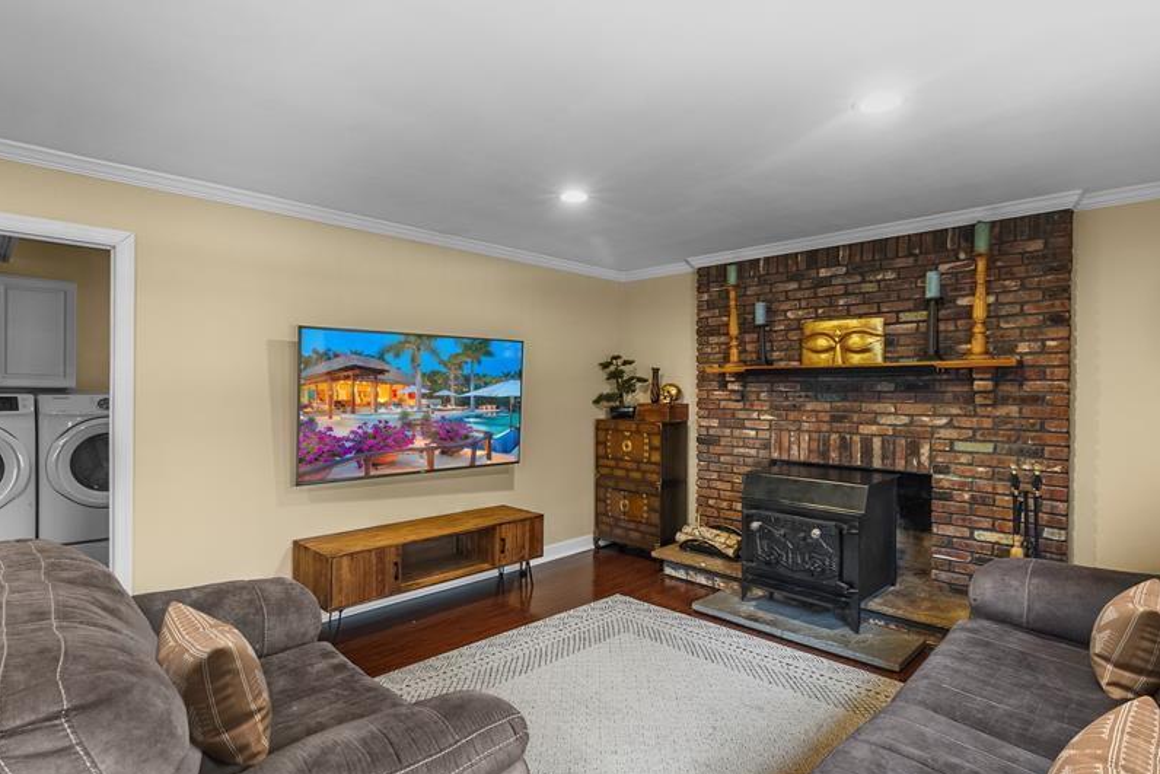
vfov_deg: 67.4
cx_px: 579
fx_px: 580
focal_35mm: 18
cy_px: 381
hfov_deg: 90.0
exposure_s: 1/2
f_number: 8
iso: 3200
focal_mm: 14
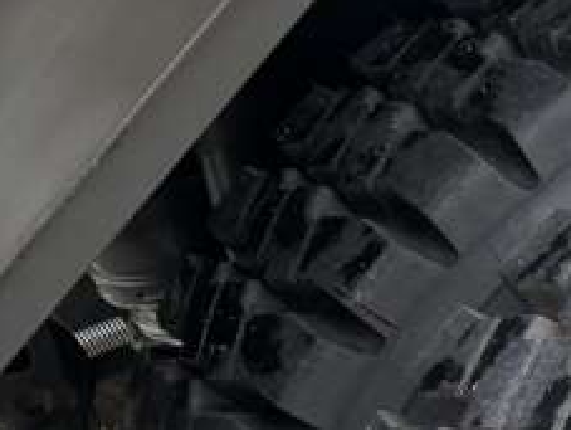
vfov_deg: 12.6
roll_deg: -2.8
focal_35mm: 114
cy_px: 553
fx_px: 1883
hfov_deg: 13.8
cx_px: 1233
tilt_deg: -31.7
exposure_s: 1/121
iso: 125
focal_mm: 6.76
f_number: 1.78
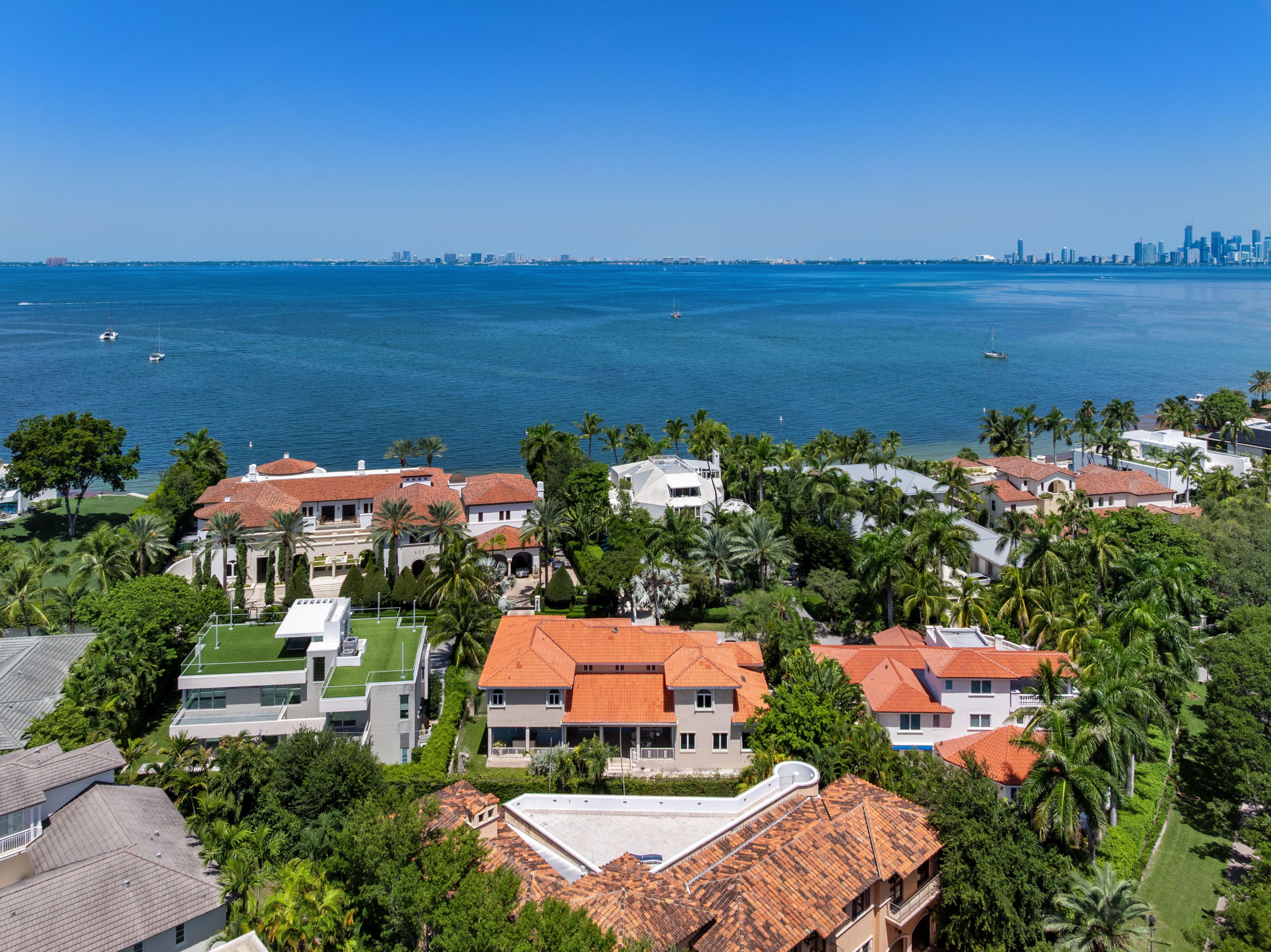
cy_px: 476
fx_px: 881
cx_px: 636
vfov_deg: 56.8
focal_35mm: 24
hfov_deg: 71.6
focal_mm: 12.29
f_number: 5
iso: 100
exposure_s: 1/40
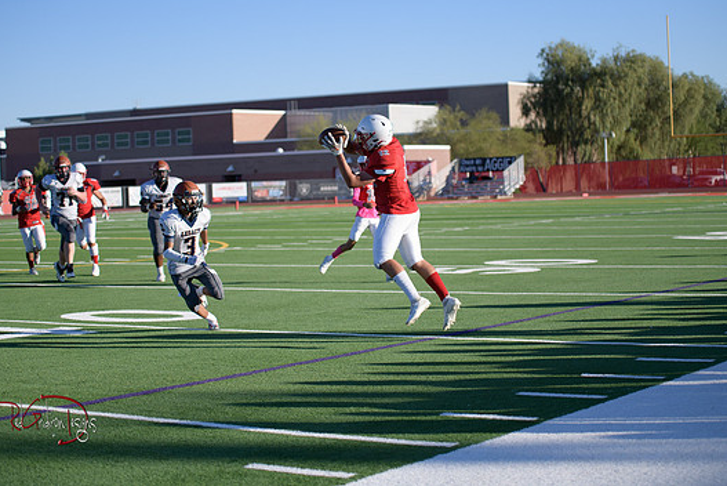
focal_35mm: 77
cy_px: 220
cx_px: 360
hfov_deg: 26.3
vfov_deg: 17.7
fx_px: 1556
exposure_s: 1/5000
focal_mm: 70
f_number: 2.8
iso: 320
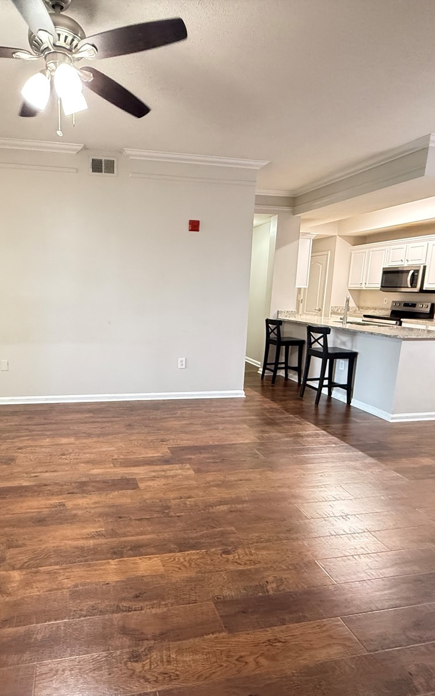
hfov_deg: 58.1
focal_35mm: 20
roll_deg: -1.3
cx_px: 140
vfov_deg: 85.1
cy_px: 350
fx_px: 379
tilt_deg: -8.5
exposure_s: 1/60
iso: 640
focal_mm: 2.22
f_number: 2.2
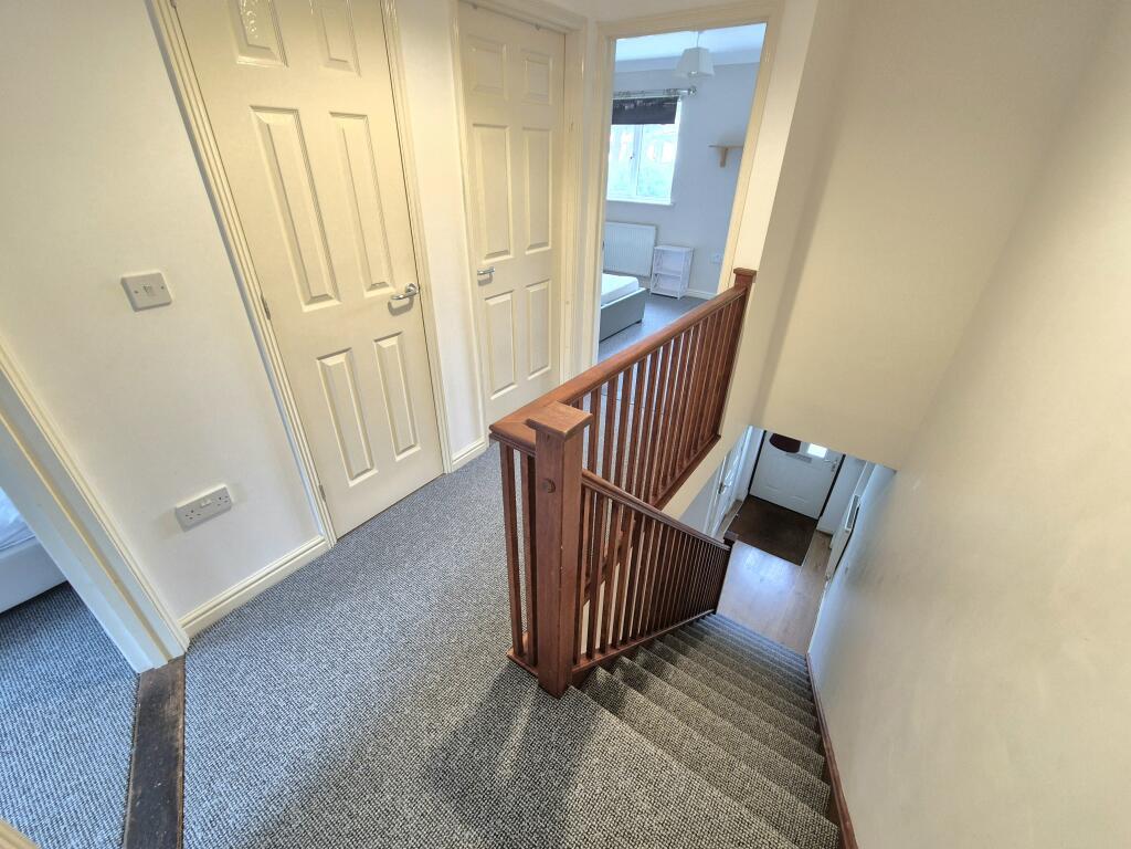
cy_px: 424
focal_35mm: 13
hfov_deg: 106.2
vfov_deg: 89.9
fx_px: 425
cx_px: 566
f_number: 2.2
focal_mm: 2.2
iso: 400
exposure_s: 1/50
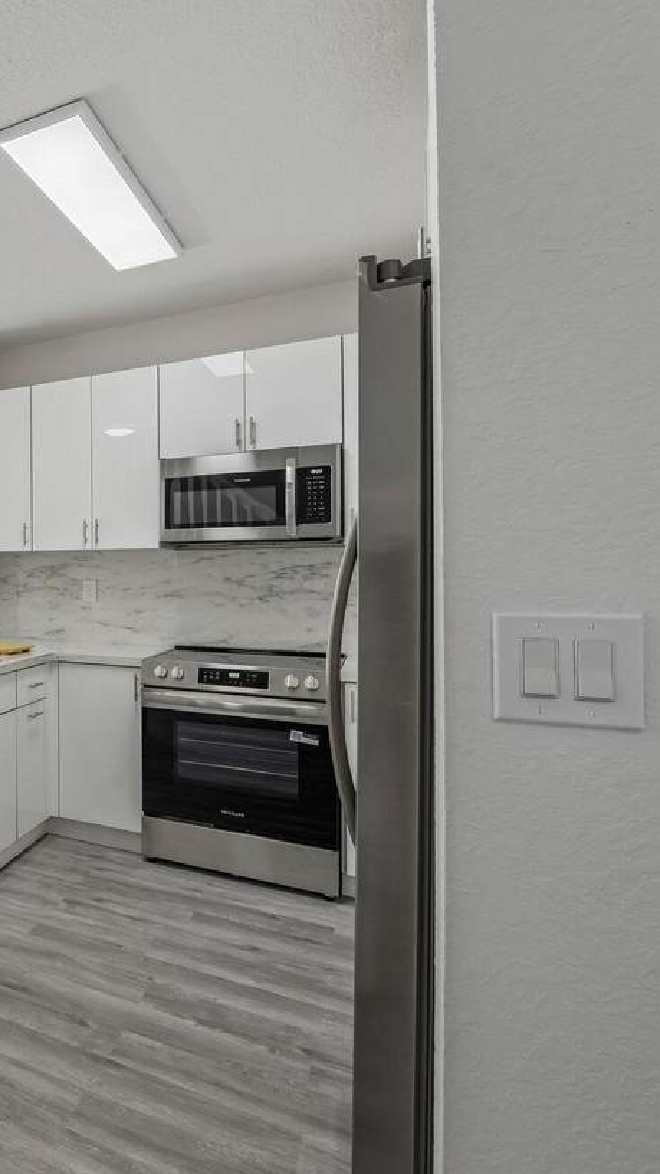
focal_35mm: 23
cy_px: 591
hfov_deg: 37.6
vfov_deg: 78.7
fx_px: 716
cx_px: -129
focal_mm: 14
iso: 200
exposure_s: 1/25
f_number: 9
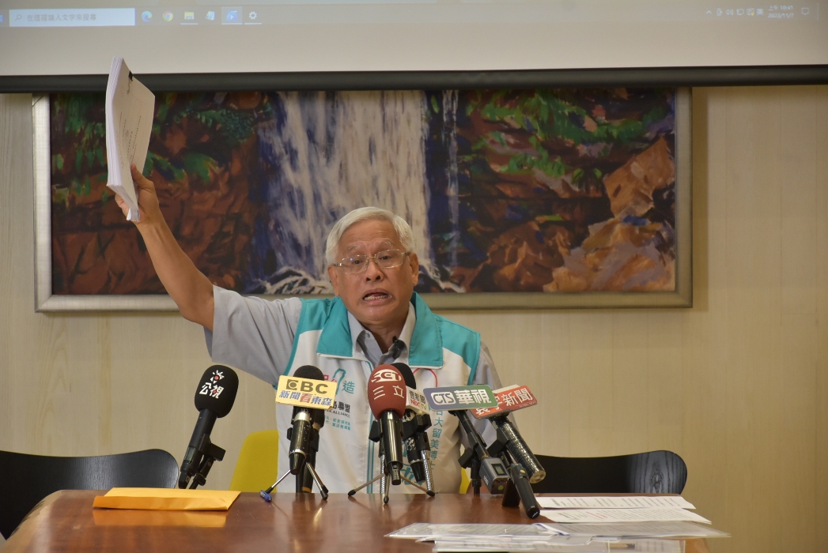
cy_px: 276
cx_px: 414
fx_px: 3453
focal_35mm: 150
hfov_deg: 13.7
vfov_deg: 9.2
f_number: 5.6
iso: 900
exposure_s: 1/60
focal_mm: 100
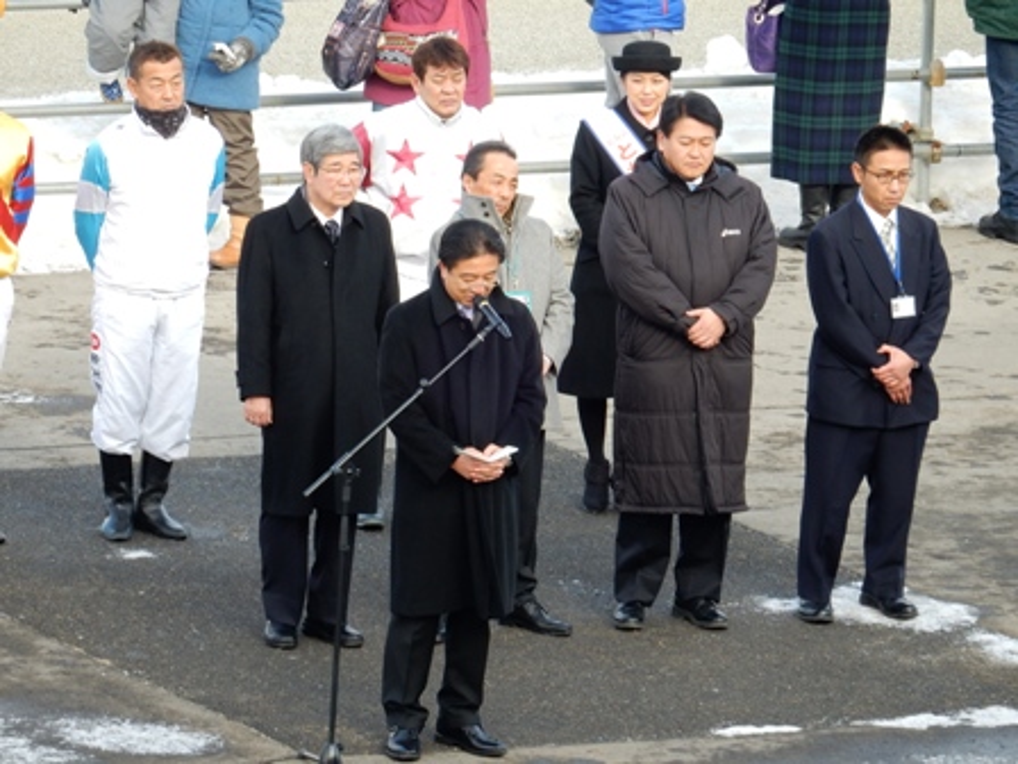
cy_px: 382
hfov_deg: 3.7
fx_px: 15645
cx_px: 509
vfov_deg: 2.8
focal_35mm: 532
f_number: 6.4
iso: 125
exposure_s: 1/100
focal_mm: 94.9
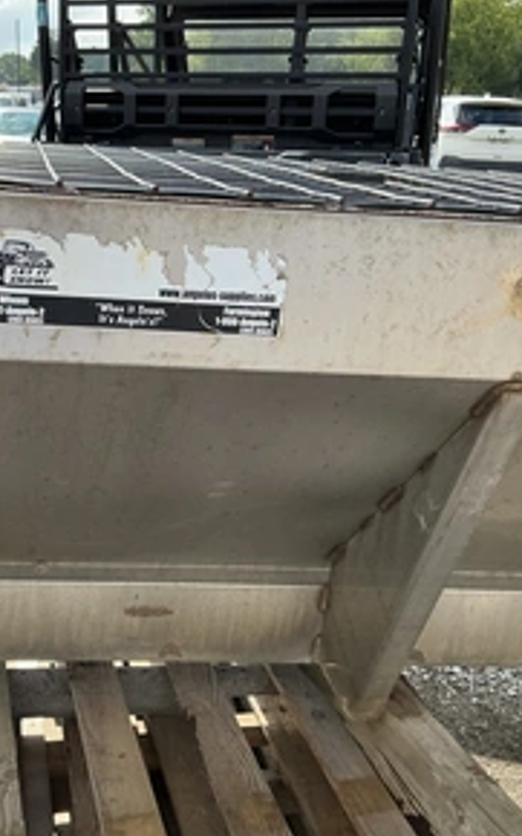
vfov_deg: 48.2
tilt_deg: -18.1
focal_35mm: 41
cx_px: 124
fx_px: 934
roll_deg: +0.3
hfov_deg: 30.6
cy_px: 424
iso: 25
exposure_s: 1/770
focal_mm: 3
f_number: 1.8
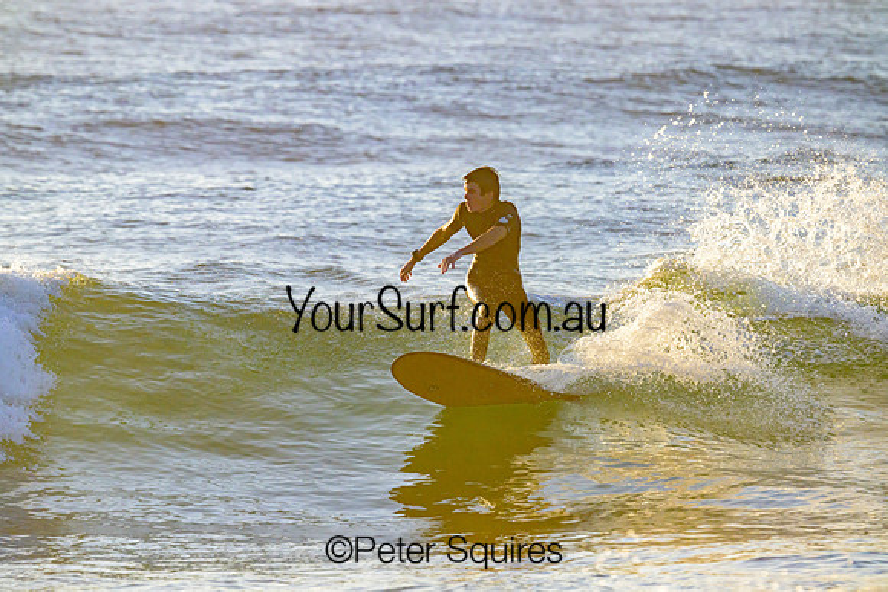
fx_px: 13076
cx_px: 444
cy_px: 296
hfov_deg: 3.9
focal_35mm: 530
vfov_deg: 2.6
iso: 1000
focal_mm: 530
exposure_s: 1/2000
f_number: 10
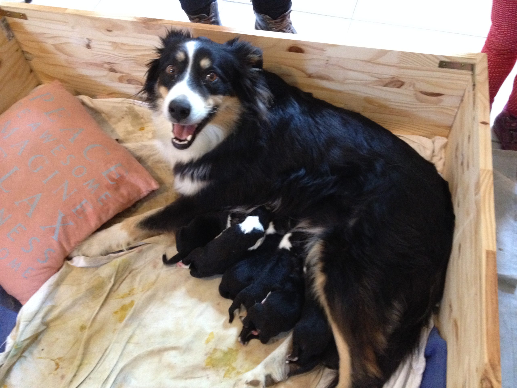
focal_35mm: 35
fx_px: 523
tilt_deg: -54.2
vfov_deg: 40.7
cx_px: 258
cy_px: 194
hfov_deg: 52.6
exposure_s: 1/15
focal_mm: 4.28
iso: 320
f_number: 2.4
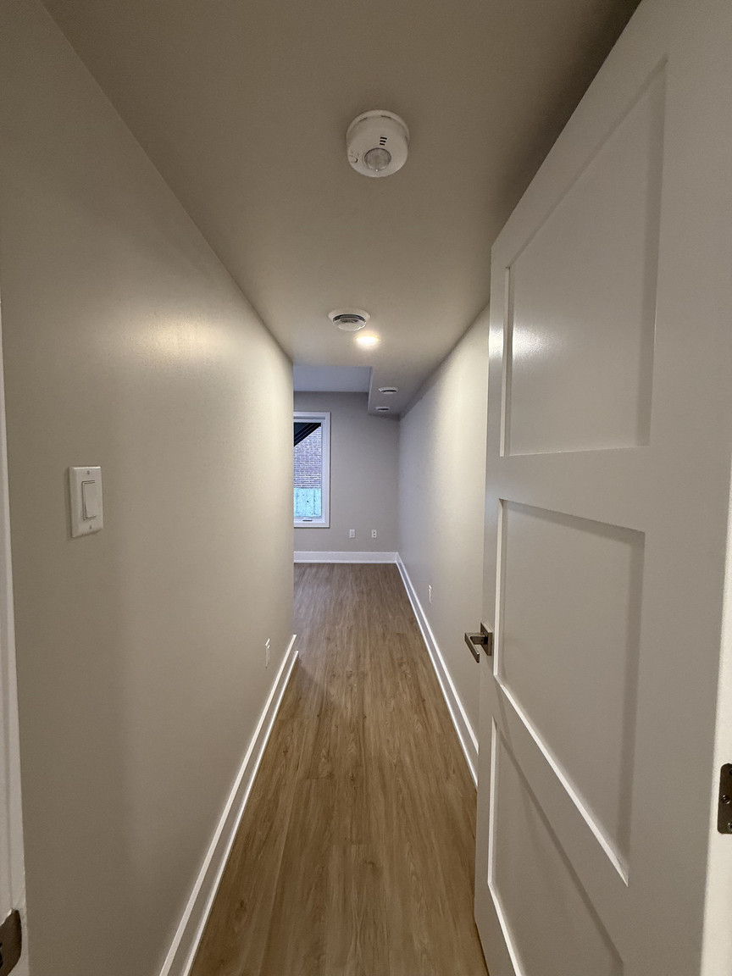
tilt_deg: -3.1
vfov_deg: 102.1
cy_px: 488
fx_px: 395
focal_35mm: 14
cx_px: 366
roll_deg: -0.5
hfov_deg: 85.7
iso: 200
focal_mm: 2.22
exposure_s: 1/60
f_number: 2.2
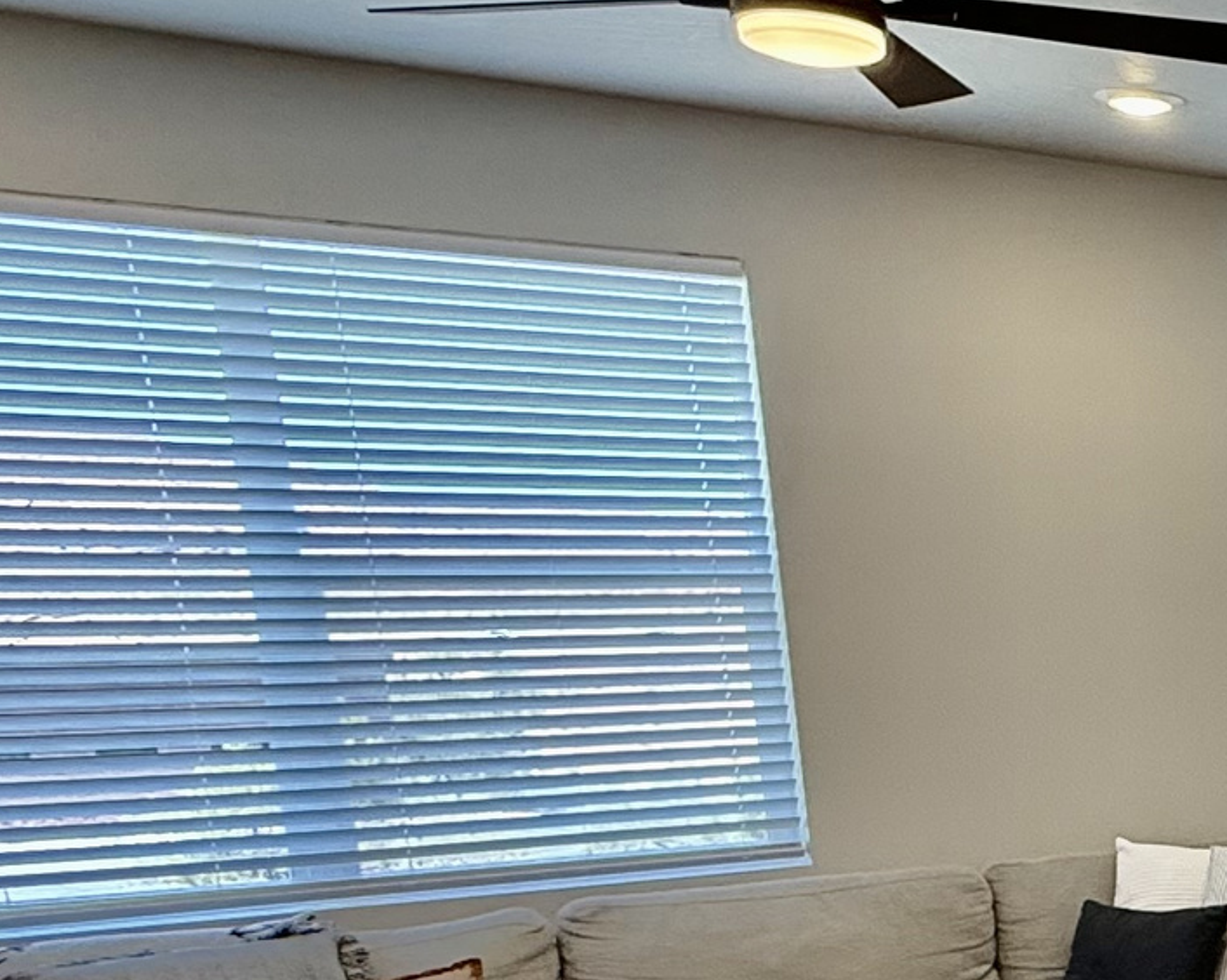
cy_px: 857
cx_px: 2192
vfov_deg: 26.8
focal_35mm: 55
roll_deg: +1.3
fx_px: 1996
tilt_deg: -6.0
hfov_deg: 21.9
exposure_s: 1/120
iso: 125
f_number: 2.2
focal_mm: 2.22
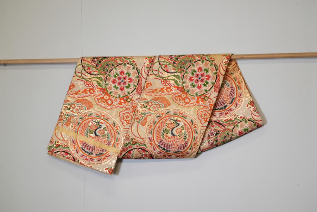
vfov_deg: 18.4
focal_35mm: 74
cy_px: 106
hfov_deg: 27.3
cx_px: 158
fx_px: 652
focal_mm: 74
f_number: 14
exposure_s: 1/40
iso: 2000
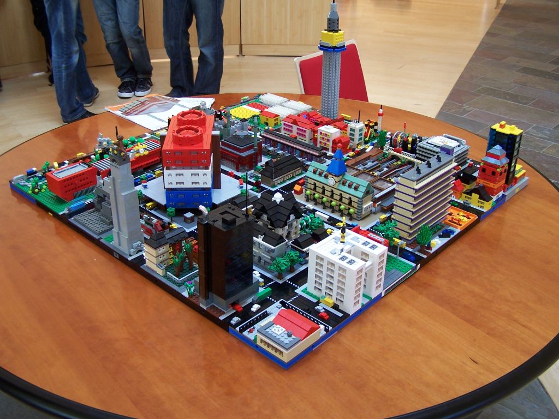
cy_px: 210
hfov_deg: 49.0
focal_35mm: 38
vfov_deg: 37.7
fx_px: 614
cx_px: 280
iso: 80
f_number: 2.8
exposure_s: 1/15
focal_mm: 6.3
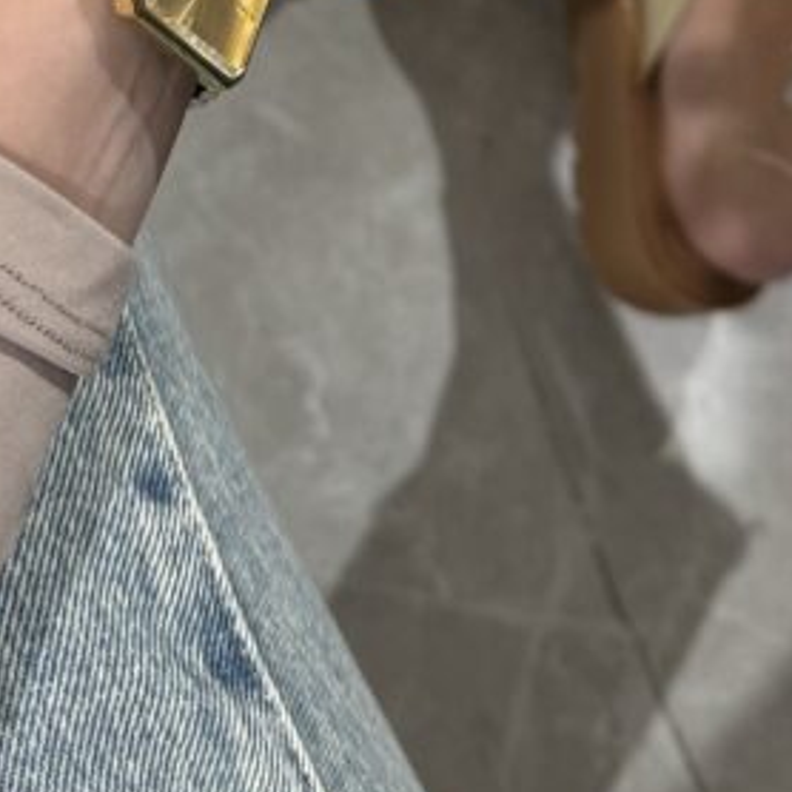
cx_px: 339
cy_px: -399
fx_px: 2019
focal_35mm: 78
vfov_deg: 19.4
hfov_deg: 22.2
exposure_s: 1/100
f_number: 1.78
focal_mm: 6.86
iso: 80
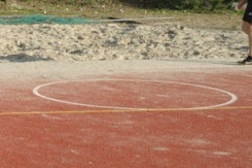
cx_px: -3
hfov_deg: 13.6
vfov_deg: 9.1
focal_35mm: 149
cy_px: -24
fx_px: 1042
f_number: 13
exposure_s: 1/640
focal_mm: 38
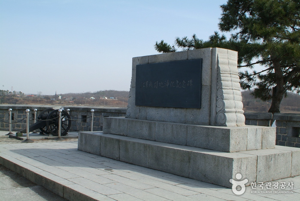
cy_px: 100
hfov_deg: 46.3
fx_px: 350
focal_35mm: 42
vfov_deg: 32.0
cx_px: 150
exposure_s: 1/350
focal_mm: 28
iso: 400
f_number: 9.5
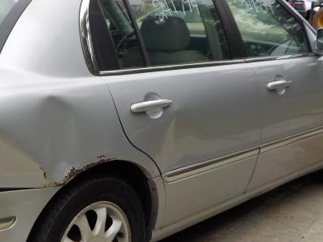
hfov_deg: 30.9
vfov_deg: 24.0
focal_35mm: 61
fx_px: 569
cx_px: 63
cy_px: 144
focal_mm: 4.1
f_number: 3.3
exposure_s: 1/250
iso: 125
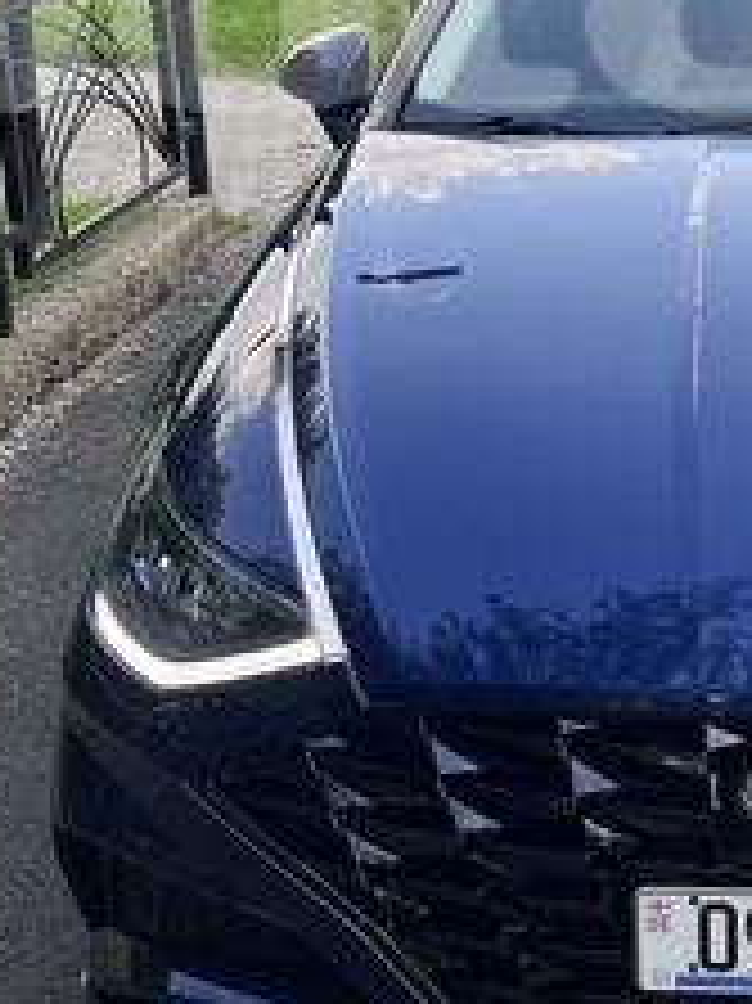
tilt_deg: -8.8
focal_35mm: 70
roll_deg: +1.7
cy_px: 14
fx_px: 2030
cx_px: 806
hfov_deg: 20.1
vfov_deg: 26.4
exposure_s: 1/248
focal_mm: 5.1
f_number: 1.6
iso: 40
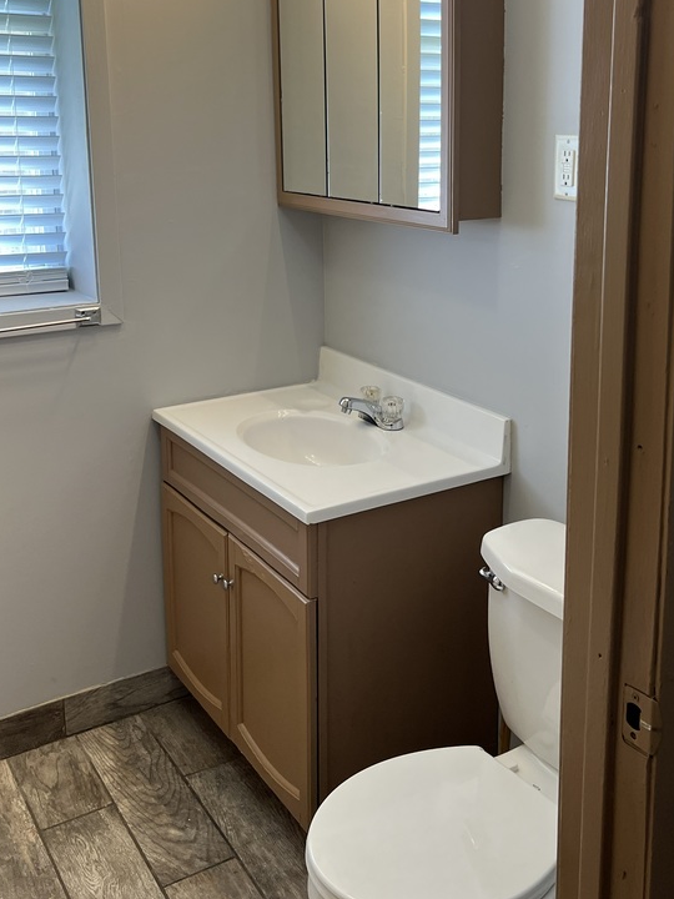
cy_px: 298
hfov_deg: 36.7
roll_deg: +1.3
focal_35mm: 39
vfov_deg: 47.1
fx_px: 1012
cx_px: 409
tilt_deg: -6.4
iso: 80
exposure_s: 1/120
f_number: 1.5
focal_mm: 5.7
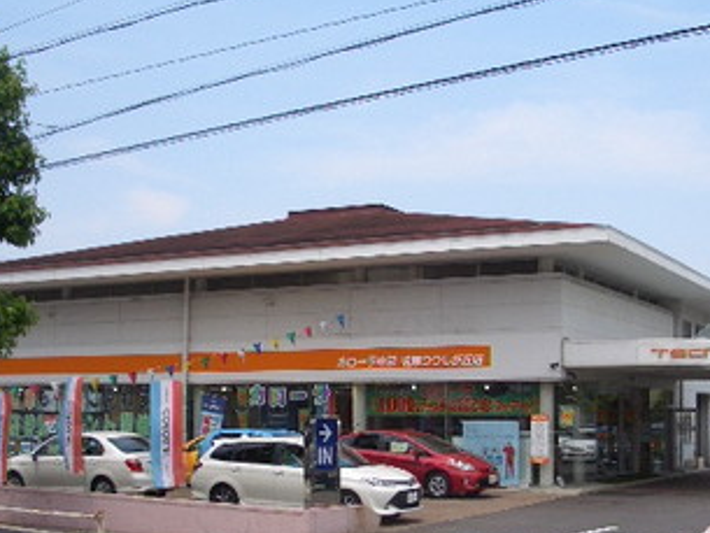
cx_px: 412
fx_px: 1129
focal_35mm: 55
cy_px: 349
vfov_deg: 26.4
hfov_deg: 34.8
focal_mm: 5.8
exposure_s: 1/400
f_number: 4.3
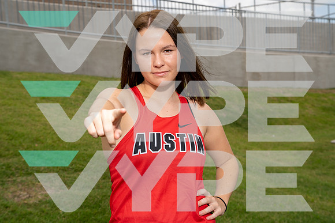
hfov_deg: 34.5
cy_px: 112
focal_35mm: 58
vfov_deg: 23.4
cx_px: 168
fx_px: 540
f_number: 7.1
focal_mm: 58
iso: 100
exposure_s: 1/250
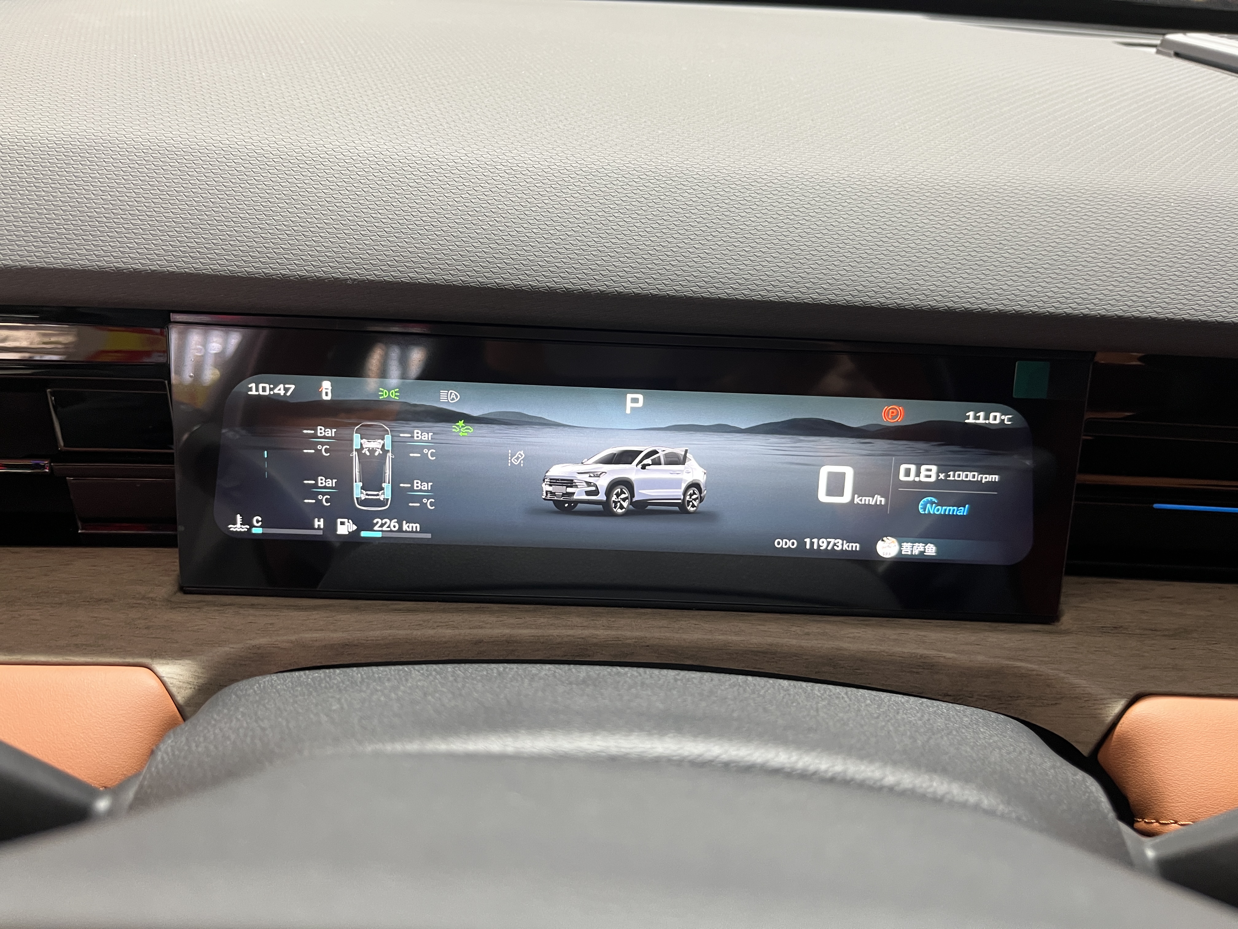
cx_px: 619
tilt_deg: -26.9
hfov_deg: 67.3
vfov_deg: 53.1
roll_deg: -4.0
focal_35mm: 26
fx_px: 930
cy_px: 464
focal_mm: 5.1
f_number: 1.6
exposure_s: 1/49
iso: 100
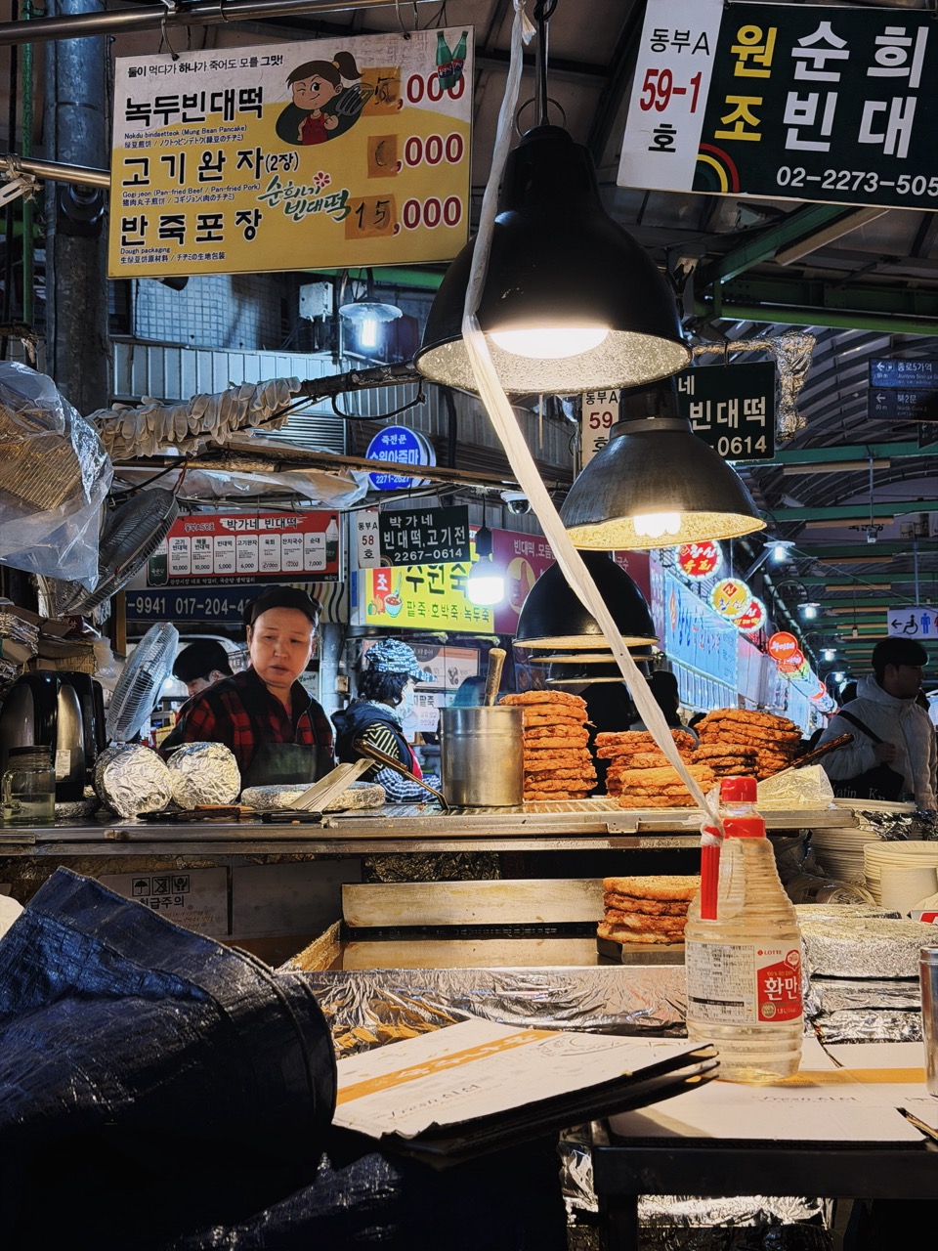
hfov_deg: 30.3
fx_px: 1734
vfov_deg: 39.7
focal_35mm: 48
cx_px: 469
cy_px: 626
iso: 125
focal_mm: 6.76
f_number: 1.78
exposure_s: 1/127
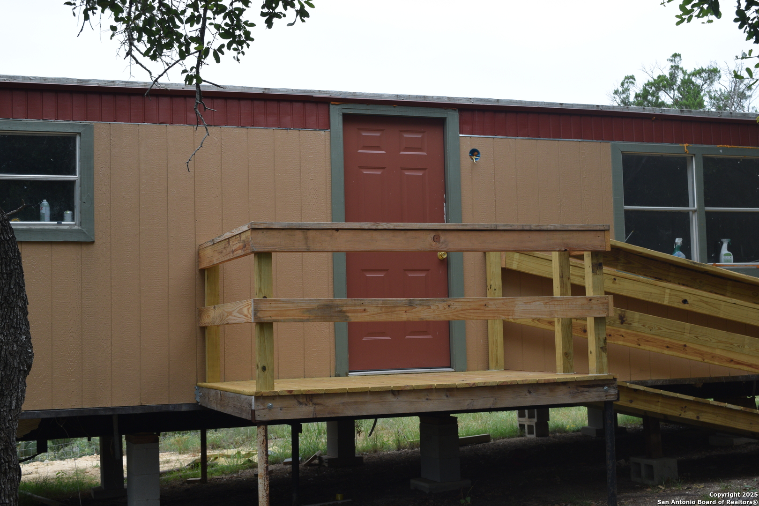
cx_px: 380
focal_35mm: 51
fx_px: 1075
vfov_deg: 26.5
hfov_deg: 38.9
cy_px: 253
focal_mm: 34
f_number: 8
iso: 200
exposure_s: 1/250
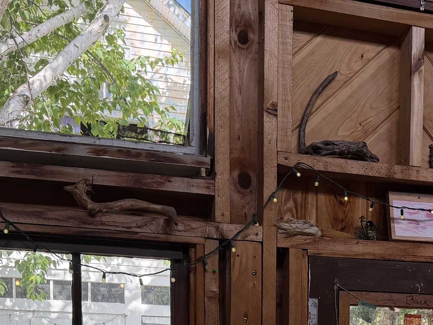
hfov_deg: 30.8
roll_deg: -0.8
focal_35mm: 61
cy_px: 412
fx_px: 763
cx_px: 352
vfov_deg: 21.8
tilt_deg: -4.6
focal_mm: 6.76
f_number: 1.78
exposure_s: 1/543
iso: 100
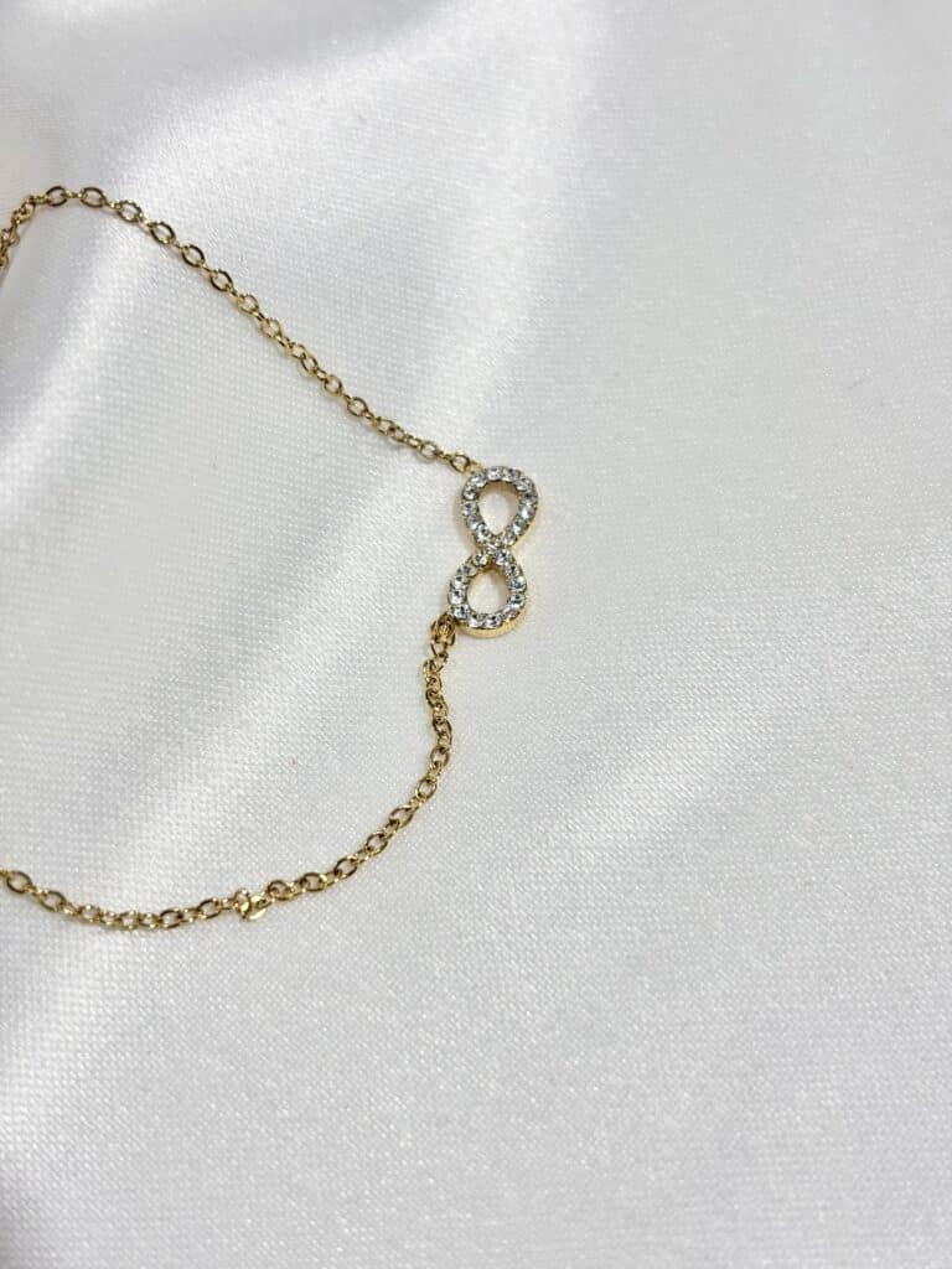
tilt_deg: -48.1
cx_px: 476
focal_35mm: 52
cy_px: 634
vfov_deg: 36.8
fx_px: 1907
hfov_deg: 28.0
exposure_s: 1/363
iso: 32
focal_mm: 5.96
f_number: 1.6
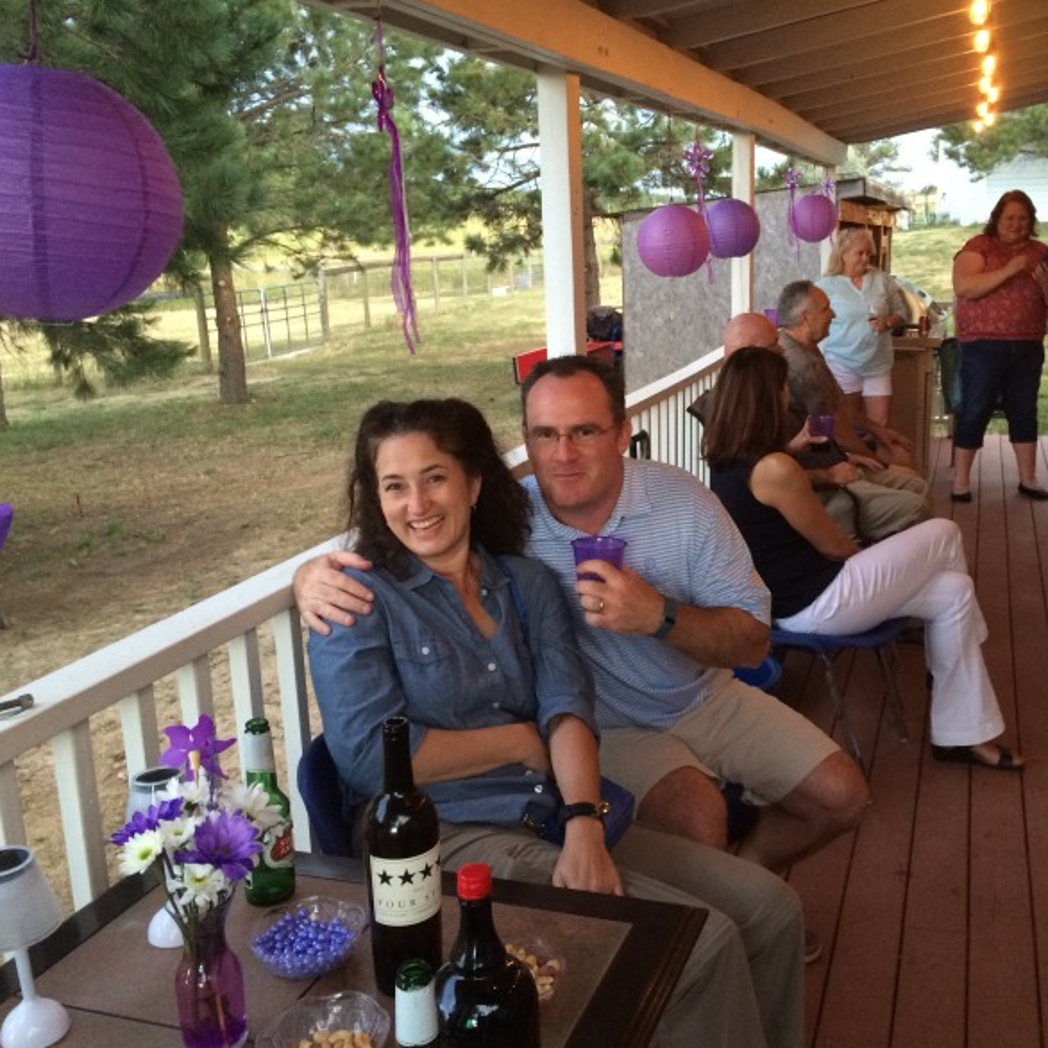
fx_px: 1199
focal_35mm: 35
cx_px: 662
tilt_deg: -15.7
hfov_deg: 46.8
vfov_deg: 47.2
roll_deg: +1.5
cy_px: 535
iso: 250
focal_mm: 4.15
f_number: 2.2
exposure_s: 1/30
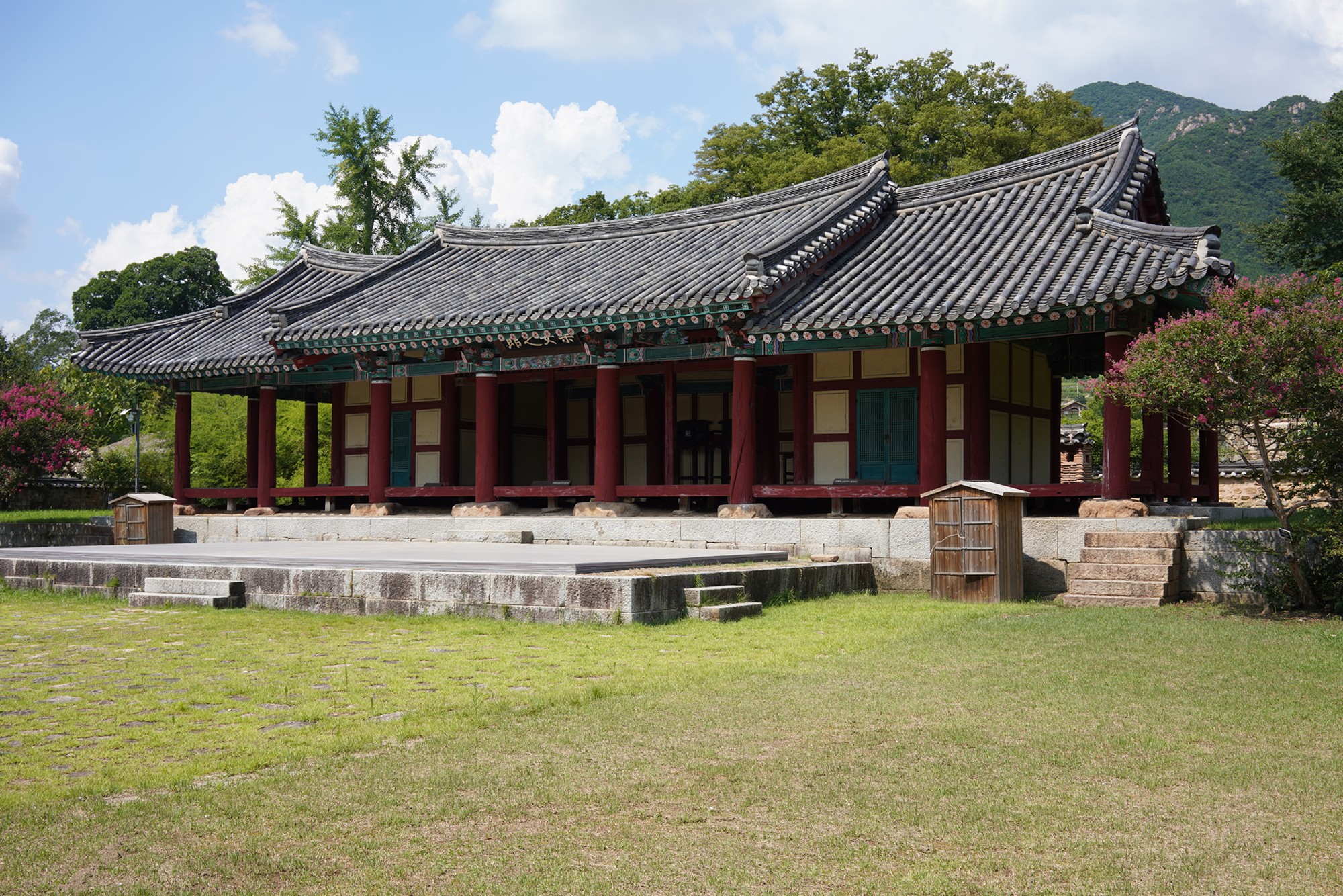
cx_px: 672
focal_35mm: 35
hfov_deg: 54.4
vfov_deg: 37.9
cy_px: 448
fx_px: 1306
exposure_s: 1/100
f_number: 11
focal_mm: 35
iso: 100
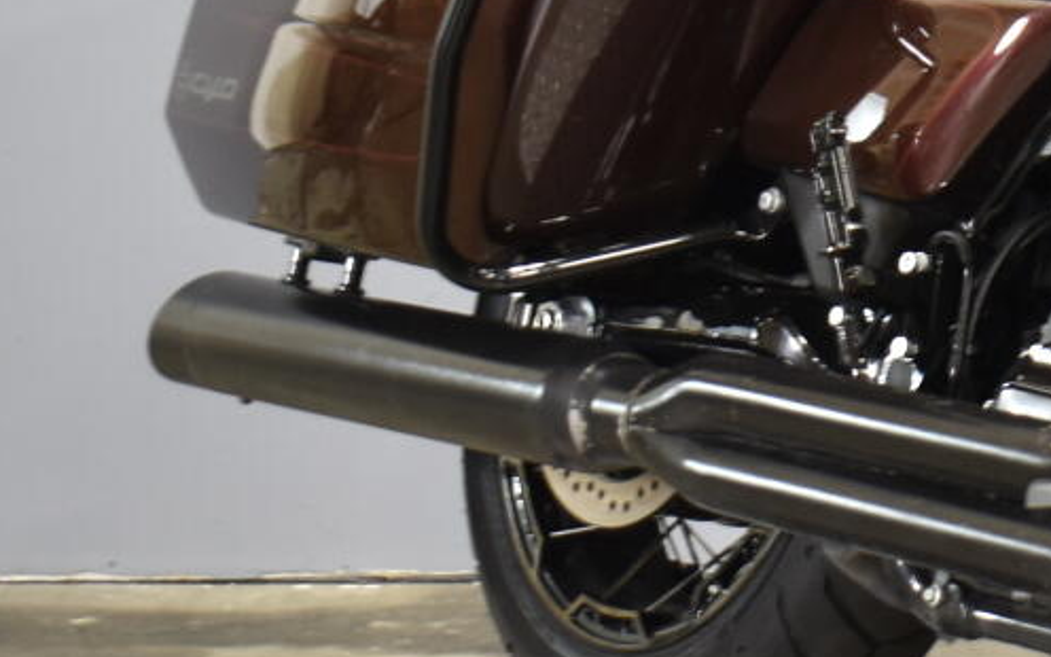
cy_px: -20
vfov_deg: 6.8
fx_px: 5472
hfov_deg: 10.7
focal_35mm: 191
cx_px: 1418
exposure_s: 1/10
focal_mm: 31
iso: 400
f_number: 4.2
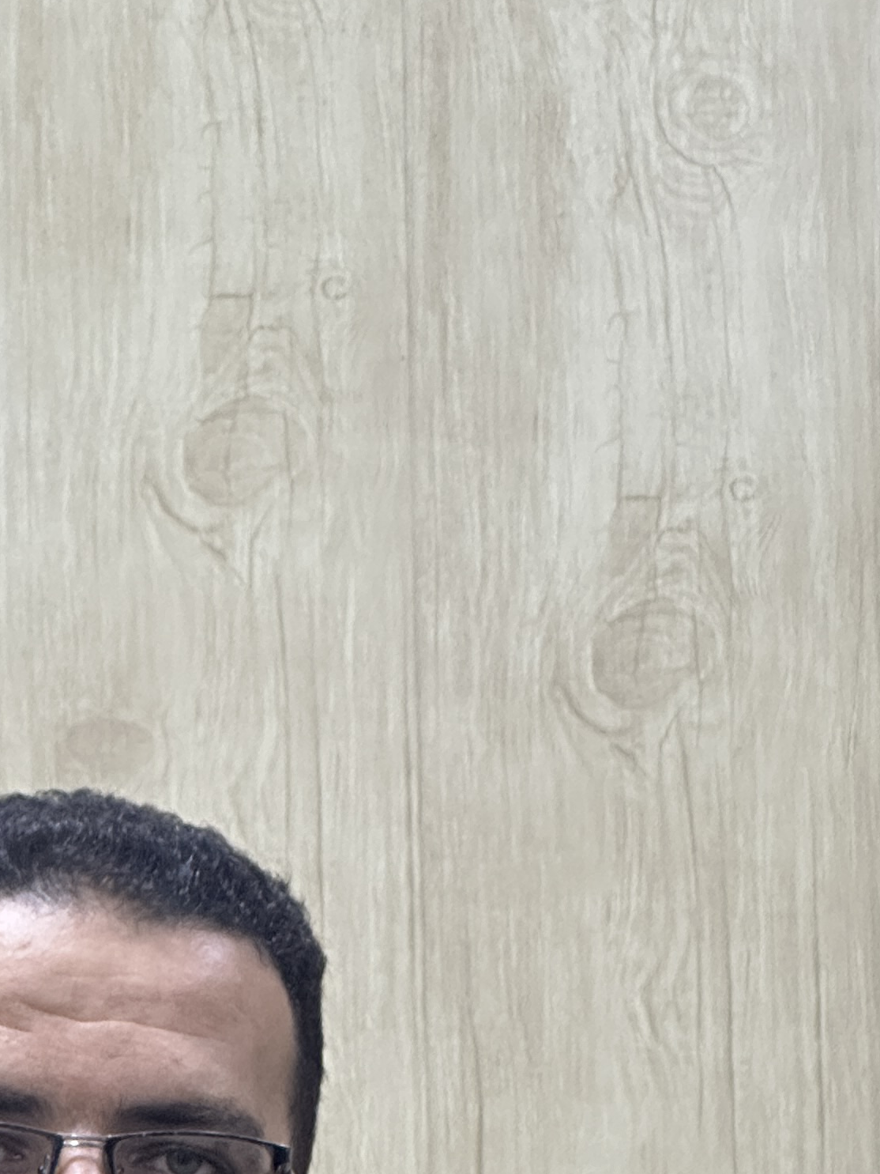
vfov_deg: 9.4
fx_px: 7083
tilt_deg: +2.4
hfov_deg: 7.1
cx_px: 127
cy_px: 1318
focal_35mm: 209
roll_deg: +0.9
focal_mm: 9
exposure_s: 1/50
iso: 200
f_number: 2.8
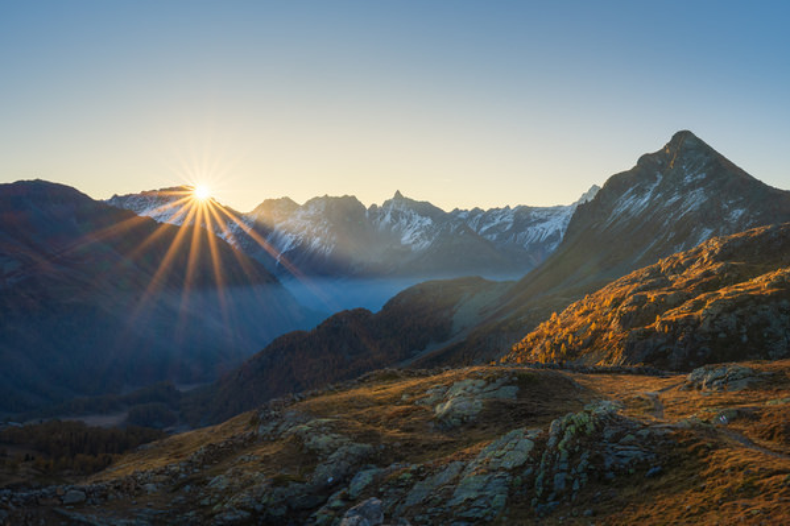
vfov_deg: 42.3
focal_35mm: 31
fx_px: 680
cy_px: 263
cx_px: 395
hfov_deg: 60.3
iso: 100
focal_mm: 31
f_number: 16
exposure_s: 1/30
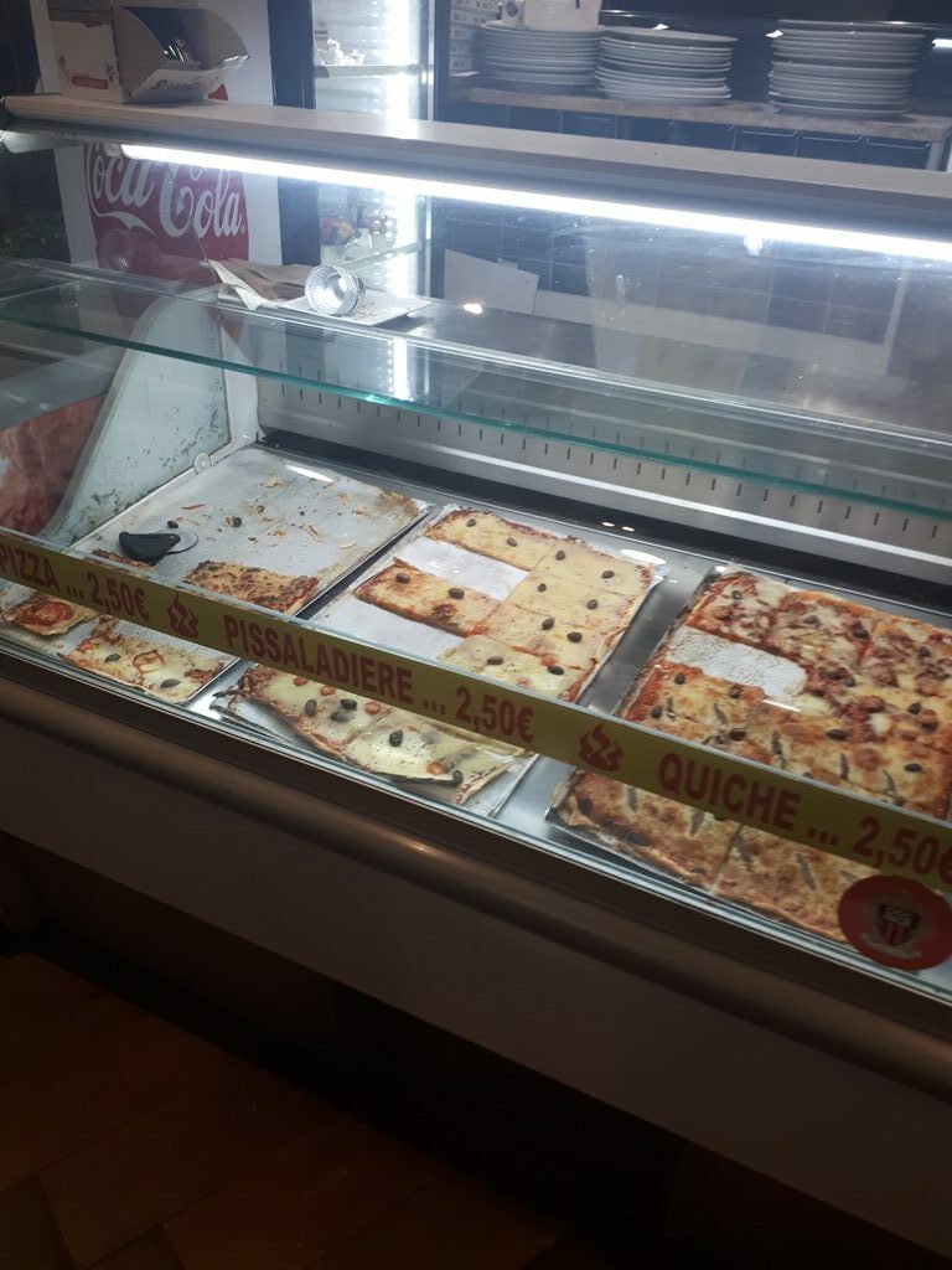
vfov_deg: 65.3
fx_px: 990
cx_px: 476
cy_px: 635
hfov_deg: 51.4
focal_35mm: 27
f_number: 1.9
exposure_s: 1/33
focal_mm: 3.6
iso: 64
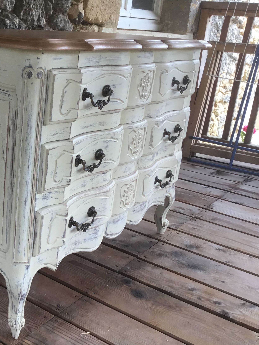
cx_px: 19
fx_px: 459
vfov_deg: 41.2
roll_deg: -1.8
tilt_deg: -17.8
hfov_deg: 30.0
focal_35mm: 46
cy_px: 182
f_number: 2.4
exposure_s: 1/100
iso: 32
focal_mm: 3.3
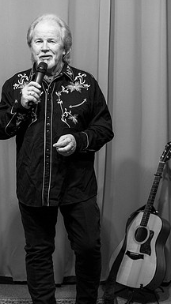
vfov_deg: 29.7
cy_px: 169
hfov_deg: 17.0
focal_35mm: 71
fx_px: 573
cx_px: 91
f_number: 2.8
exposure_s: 1/250
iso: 9000
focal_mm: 58
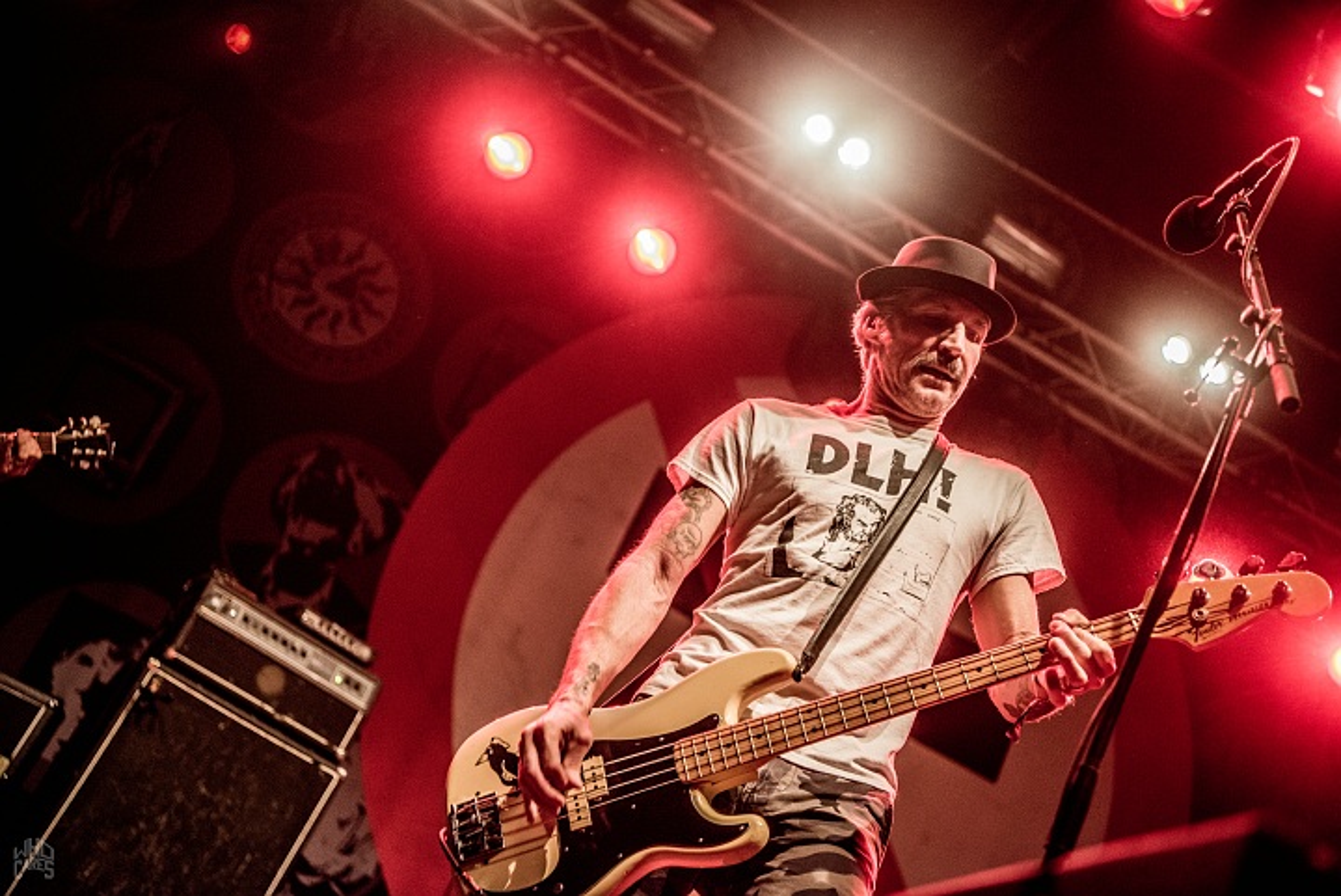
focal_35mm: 52
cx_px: 670
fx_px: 1938
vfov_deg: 26.0
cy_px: 448
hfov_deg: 38.2
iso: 800
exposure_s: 1/100
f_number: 2.8
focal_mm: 52
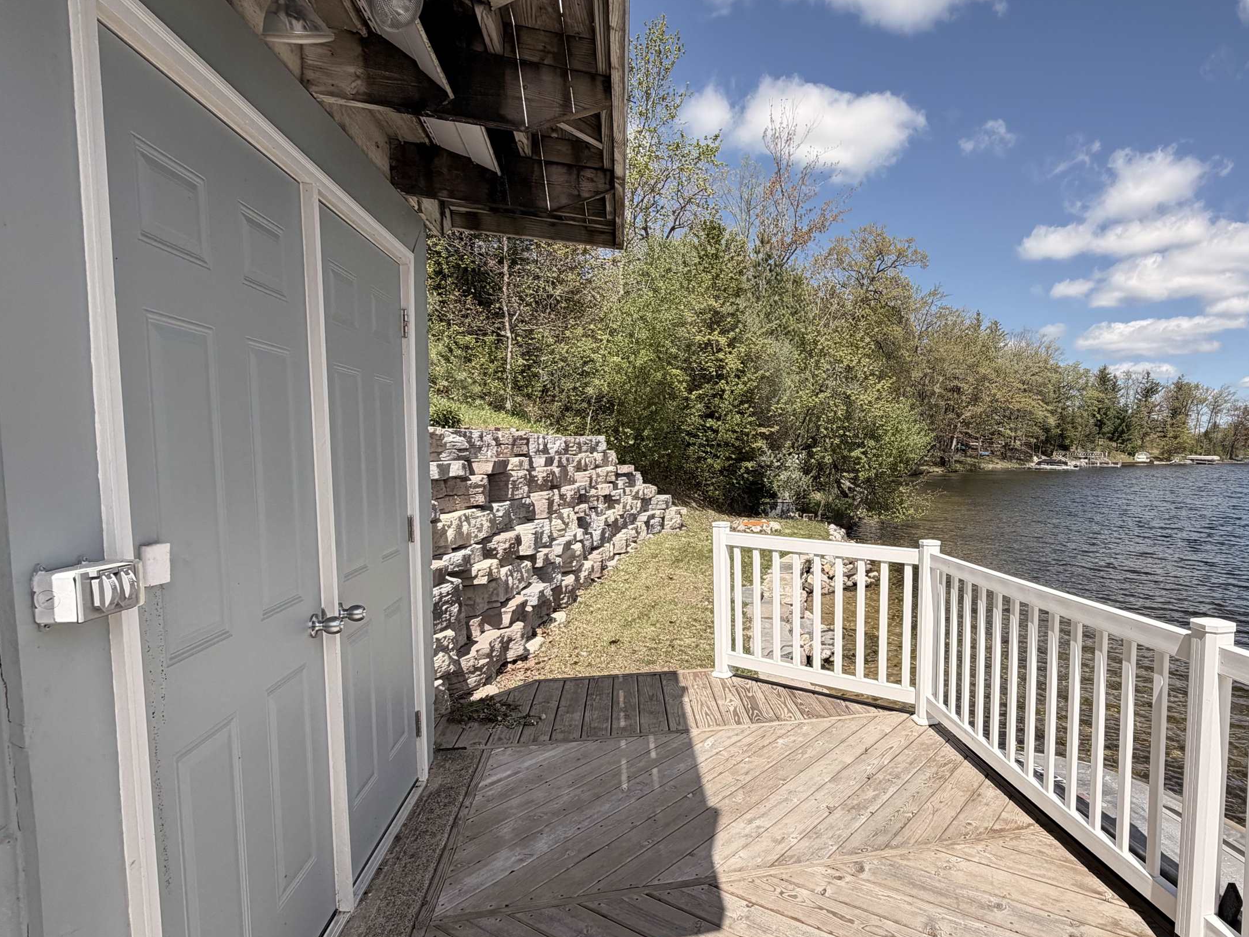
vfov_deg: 65.9
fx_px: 722
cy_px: 508
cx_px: 825
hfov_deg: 79.3
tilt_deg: -4.1
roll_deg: -0.8
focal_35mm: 20
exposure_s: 1/770
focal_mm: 2.22
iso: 32
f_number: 2.2
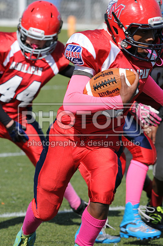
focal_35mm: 450
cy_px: 123
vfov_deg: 4.6
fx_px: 3065
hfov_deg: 3.0
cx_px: 82
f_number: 9
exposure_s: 1/500
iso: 200
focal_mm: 300
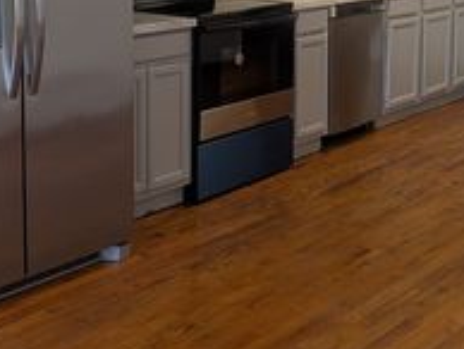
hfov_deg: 31.2
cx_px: 237
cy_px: 7
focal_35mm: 62
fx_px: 832
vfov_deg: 22.8
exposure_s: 1/60
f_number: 1.68
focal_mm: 6.9
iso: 142
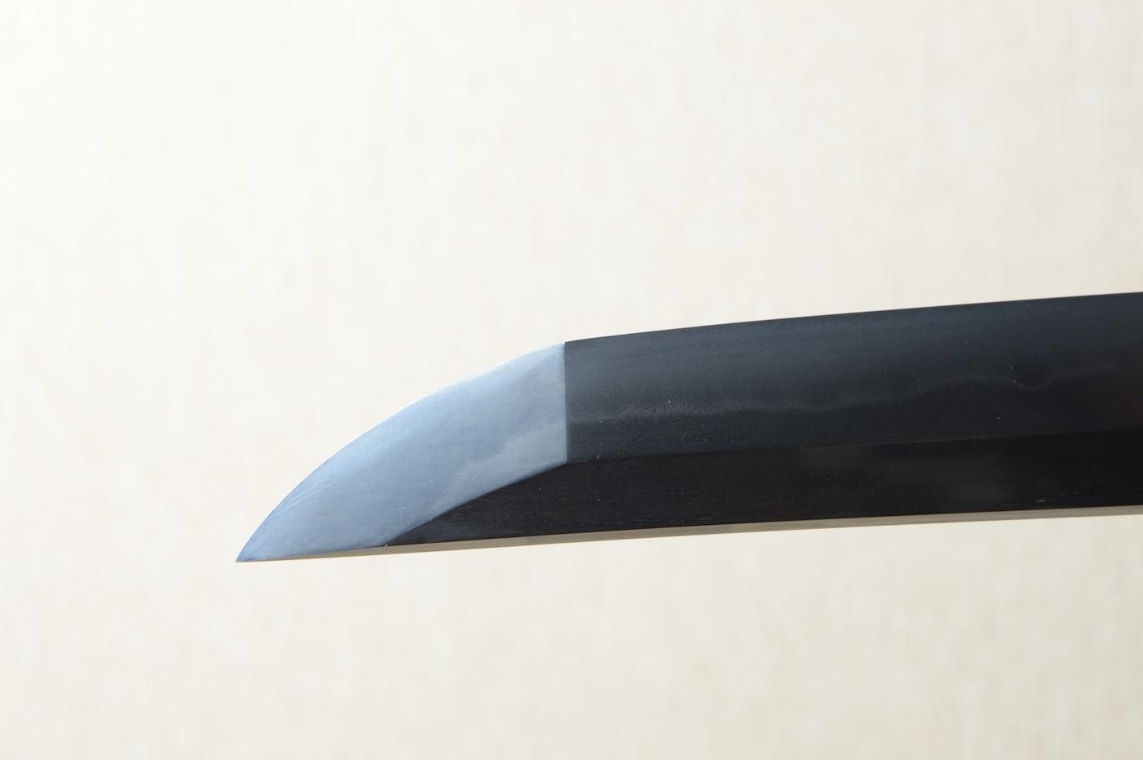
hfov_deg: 17.1
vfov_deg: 11.4
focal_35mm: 120
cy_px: 380
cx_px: 572
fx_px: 3807
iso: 400
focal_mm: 80
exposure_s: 1/2
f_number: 11
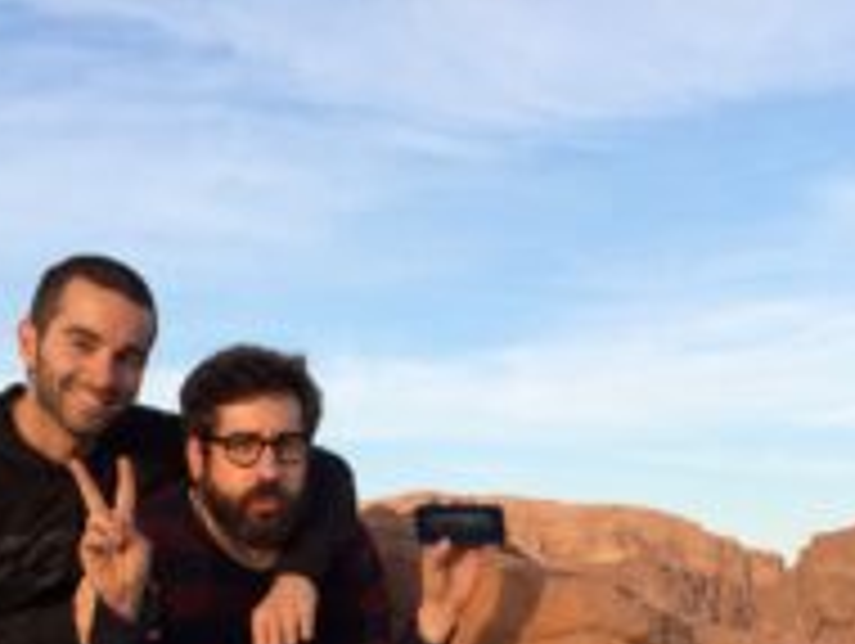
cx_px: 468
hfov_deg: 30.7
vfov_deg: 22.3
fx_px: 1558
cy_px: 671
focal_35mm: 63
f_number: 2.2
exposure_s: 1/477
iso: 32
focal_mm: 4.12
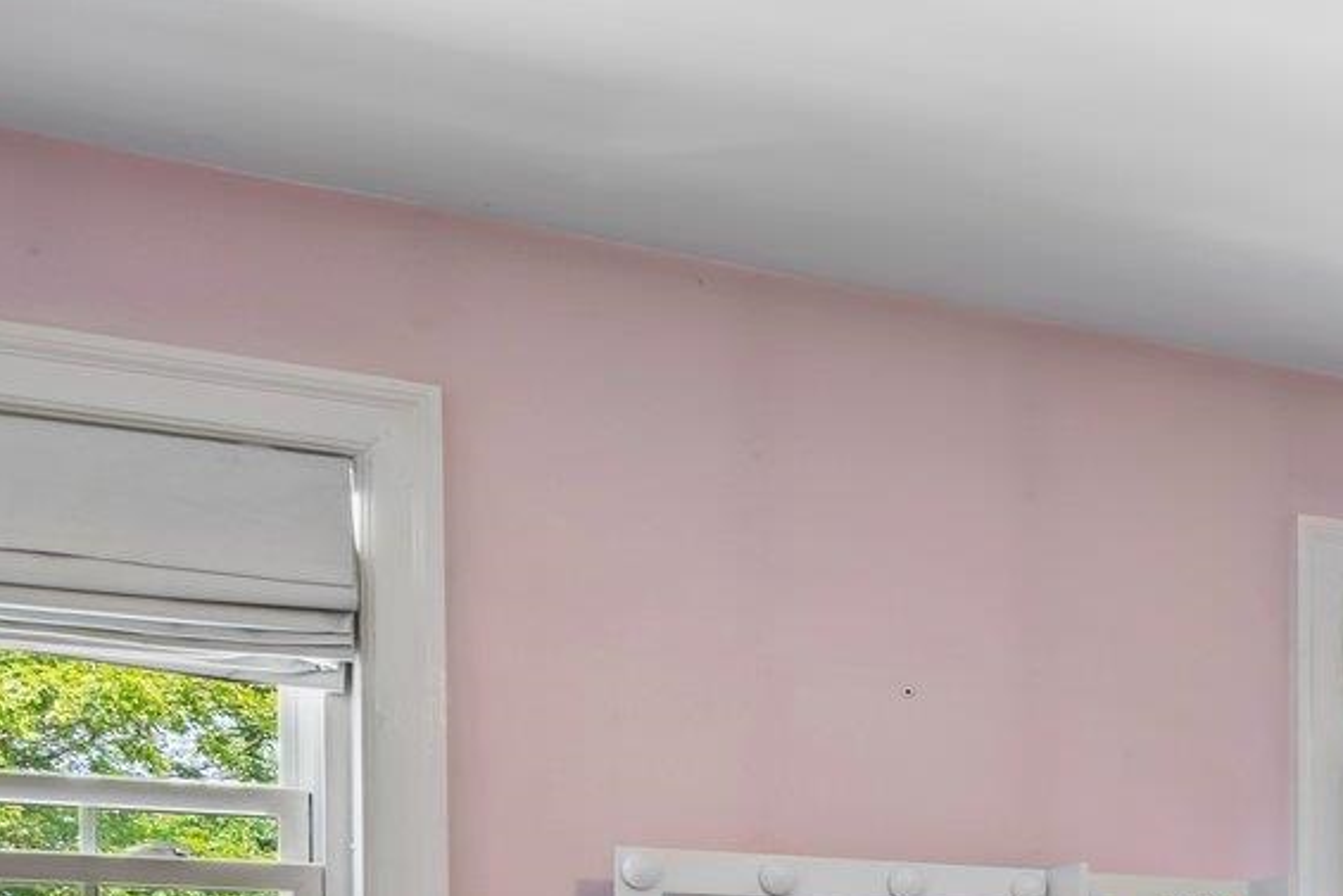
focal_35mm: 58
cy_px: 1222
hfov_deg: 31.4
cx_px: 1402
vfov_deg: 20.9
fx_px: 2164
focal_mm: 16
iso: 100
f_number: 9
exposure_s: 4
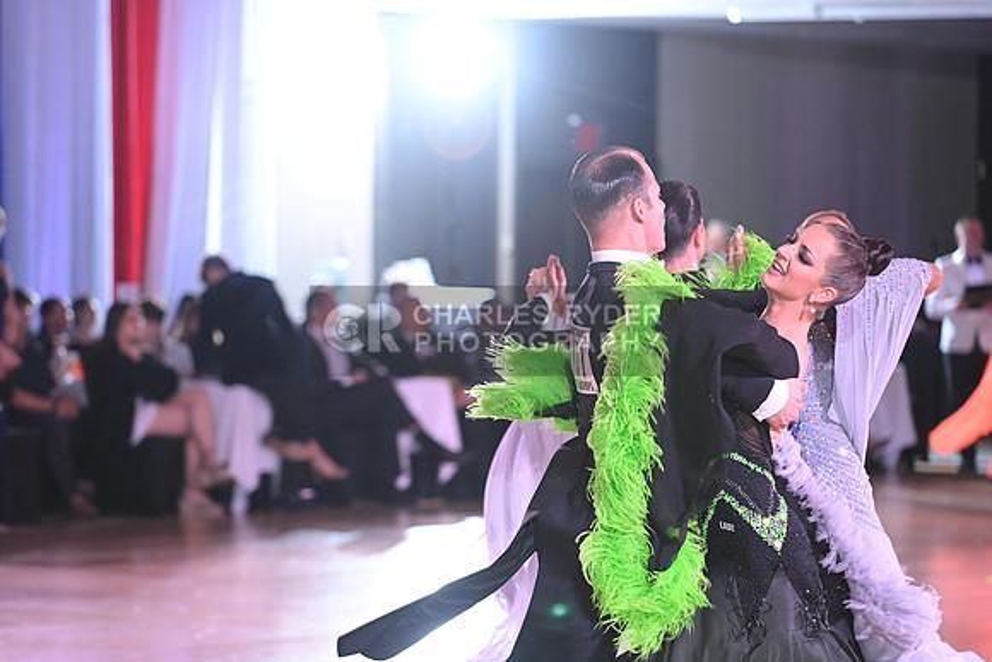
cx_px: 496
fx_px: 4410
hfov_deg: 12.8
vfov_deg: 8.6
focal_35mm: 160
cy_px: 331
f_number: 4.5
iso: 1600
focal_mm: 160
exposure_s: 1/200
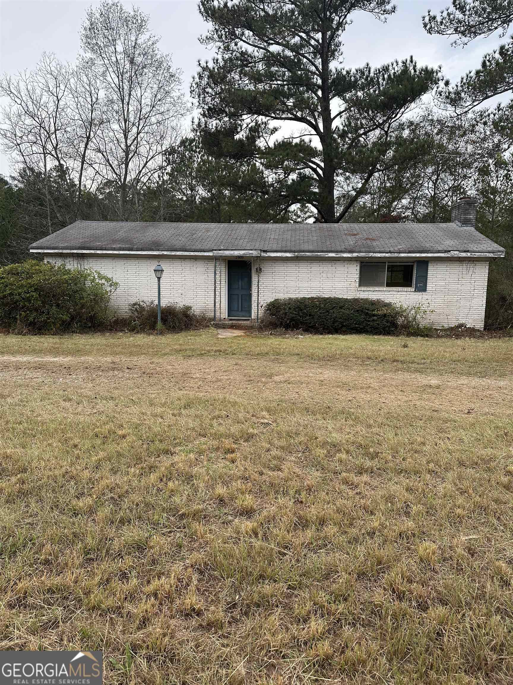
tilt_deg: -9.3
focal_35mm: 24
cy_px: 342
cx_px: 256
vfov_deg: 71.6
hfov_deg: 56.8
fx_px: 474
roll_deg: -0.5
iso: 80
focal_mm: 6.86
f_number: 1.78
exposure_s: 1/680
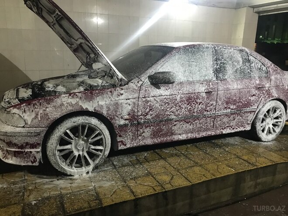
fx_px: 233
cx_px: 144
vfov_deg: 49.7
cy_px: 108
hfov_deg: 63.4
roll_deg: -0.2
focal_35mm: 28
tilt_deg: -14.5
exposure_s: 1/11
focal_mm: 3.99
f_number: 1.8
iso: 100
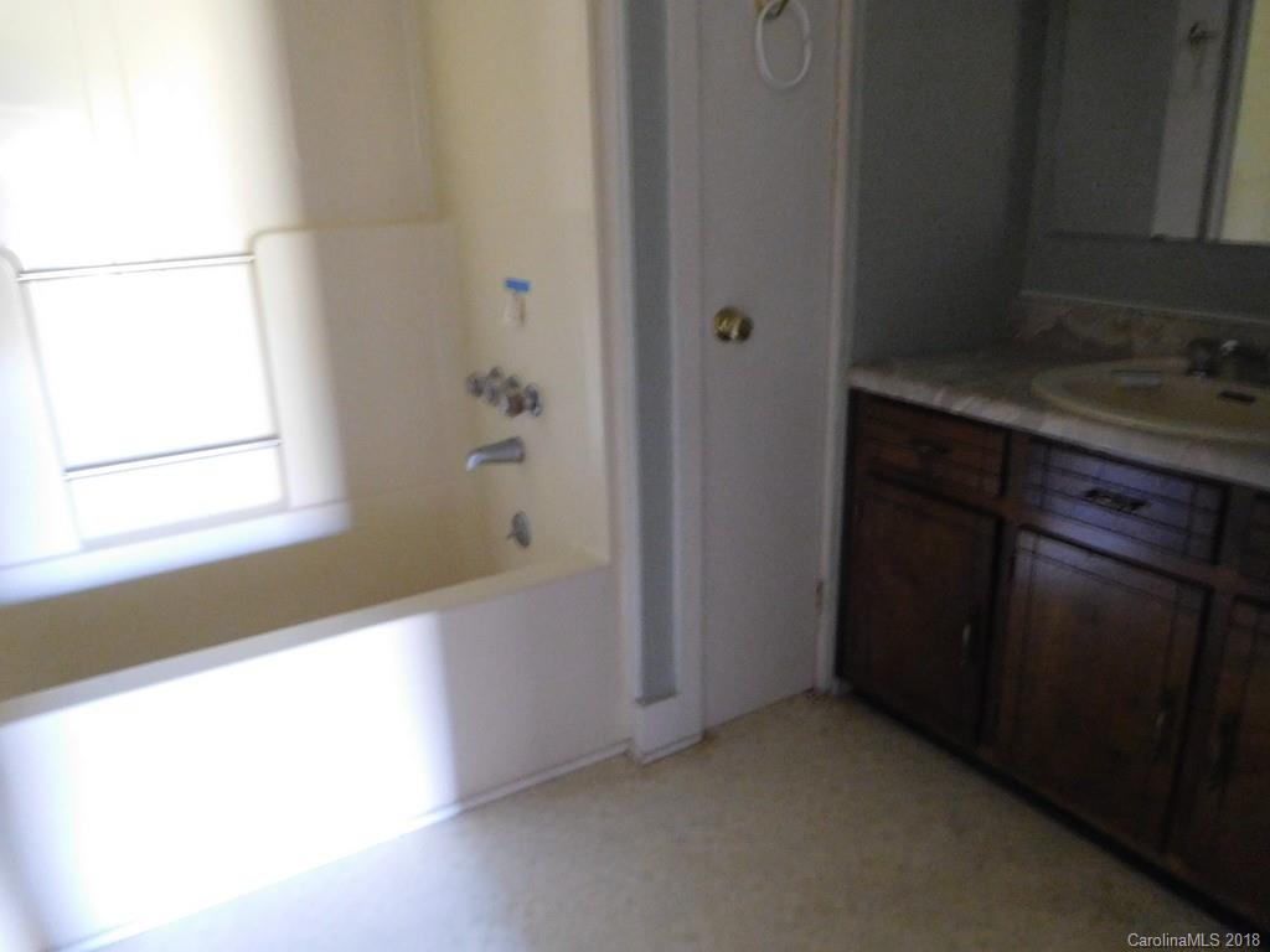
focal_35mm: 25
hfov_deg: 69.4
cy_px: 476
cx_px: 635
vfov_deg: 54.9
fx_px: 917
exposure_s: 1/4
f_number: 3.4
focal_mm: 4.5
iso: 800
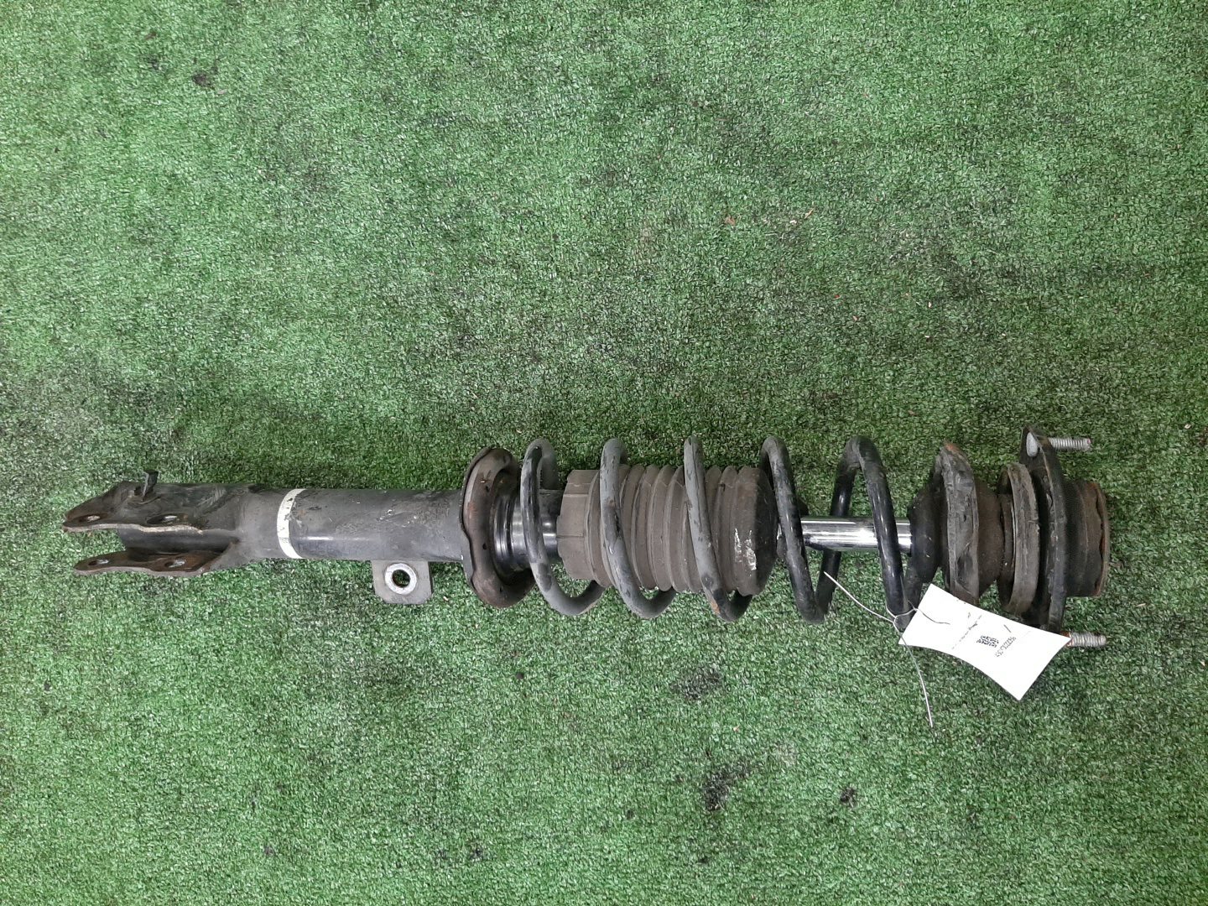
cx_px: 604
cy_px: 453
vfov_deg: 53.1
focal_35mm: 26
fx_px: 907
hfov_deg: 67.3
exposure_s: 1/50
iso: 153
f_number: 1.7
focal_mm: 3.93
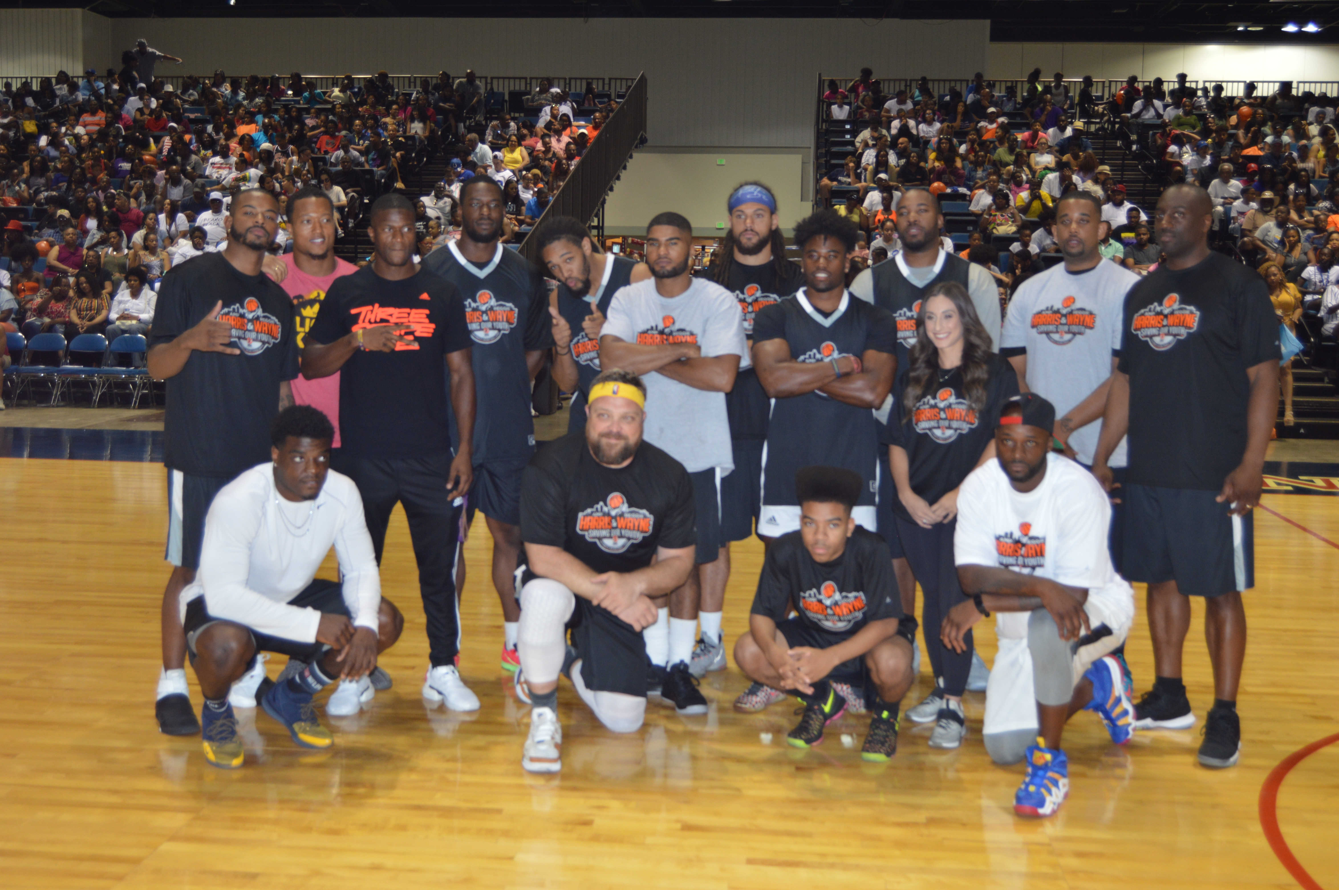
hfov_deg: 46.4
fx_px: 1561
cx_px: 670
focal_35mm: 42
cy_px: 445
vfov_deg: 31.8
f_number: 4
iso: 500
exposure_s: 1/60
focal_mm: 28
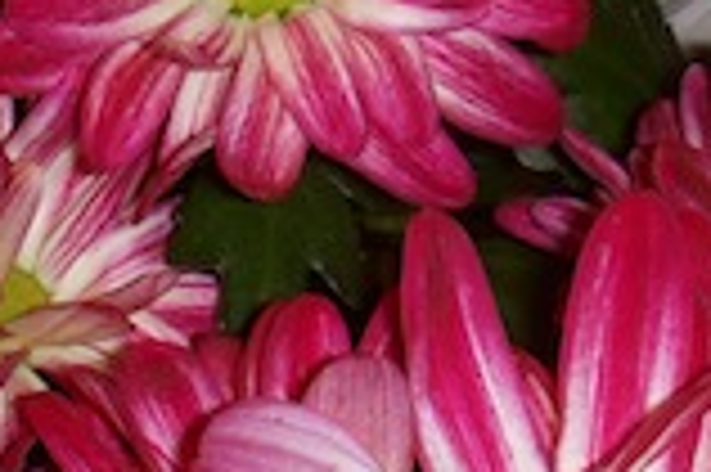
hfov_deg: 13.7
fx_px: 2959
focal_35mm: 150
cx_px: 387
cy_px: 207
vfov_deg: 9.1
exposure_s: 1/30
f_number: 3.3
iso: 100
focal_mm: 6.3
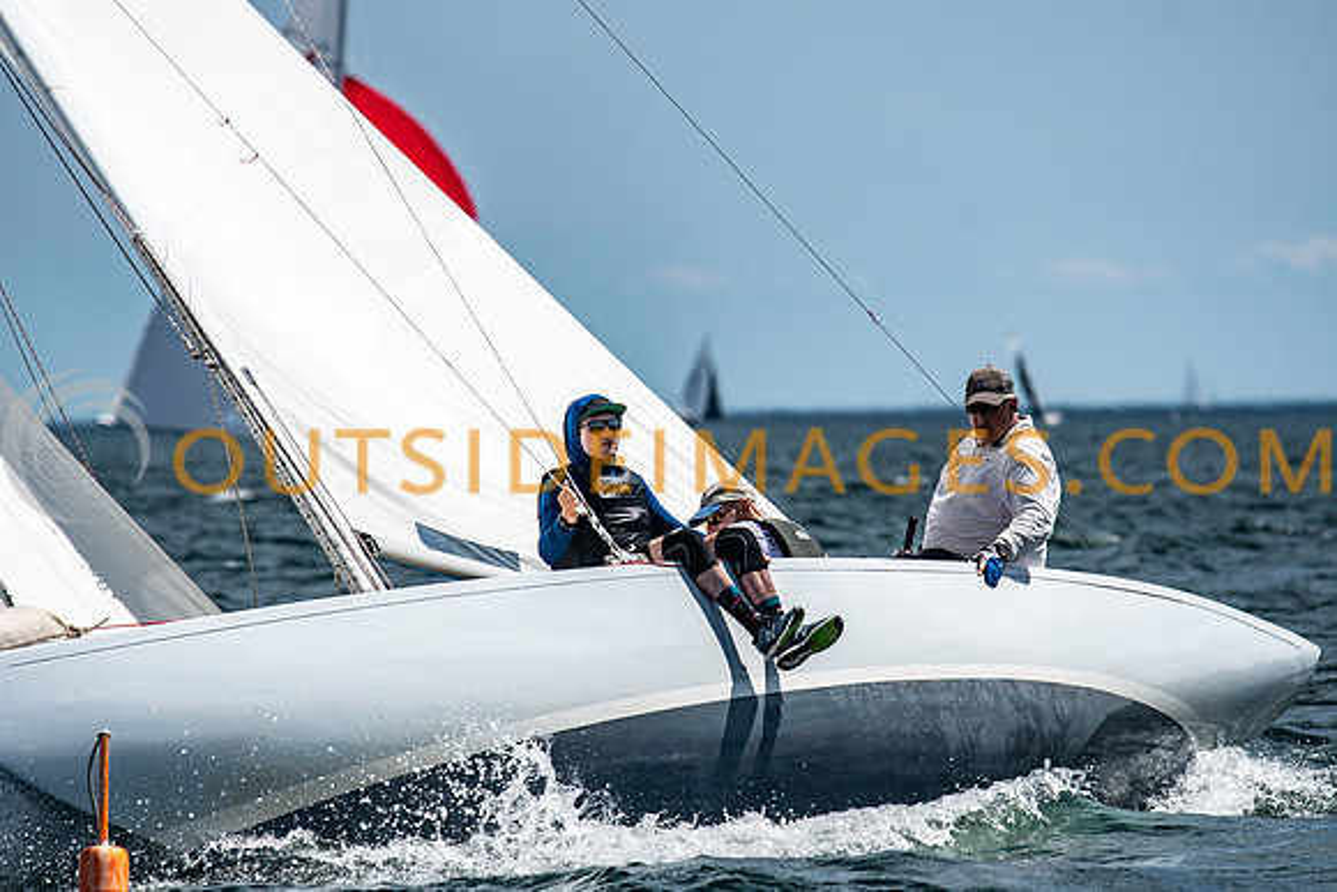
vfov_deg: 3.1
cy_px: 446
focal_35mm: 450
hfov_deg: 4.6
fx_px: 16716
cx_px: 668
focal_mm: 300
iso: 320
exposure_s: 1/4000
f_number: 5.6
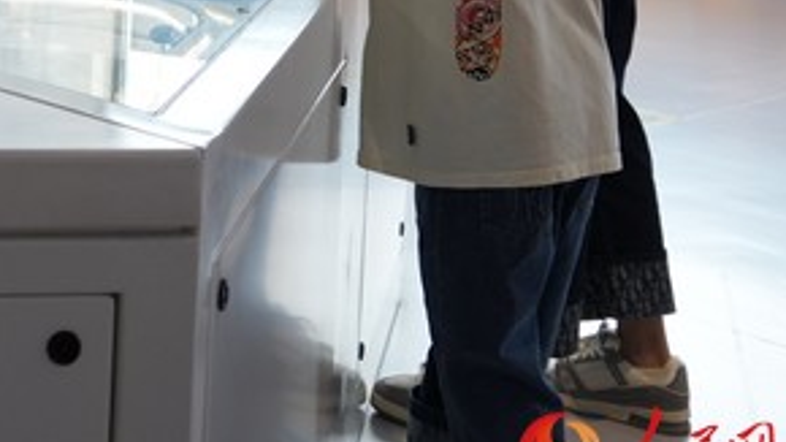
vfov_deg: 13.5
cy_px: -226
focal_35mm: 84
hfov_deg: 23.4
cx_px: -119
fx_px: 1750
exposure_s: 1/250
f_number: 4
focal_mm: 27
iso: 1250
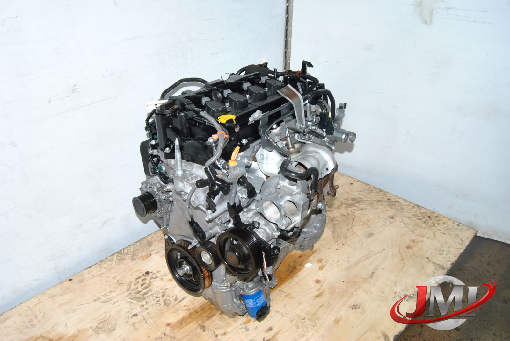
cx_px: 255
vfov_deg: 45.8
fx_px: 404
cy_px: 170
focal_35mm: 28
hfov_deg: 64.5
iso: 800
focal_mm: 19
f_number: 13
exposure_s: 1/200
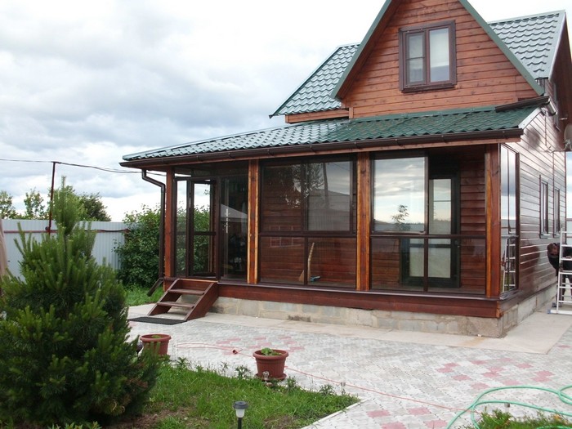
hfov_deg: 51.4
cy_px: 214
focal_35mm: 36
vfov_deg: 39.7
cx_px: 286
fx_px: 595
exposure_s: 1/200
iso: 100
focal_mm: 6.3
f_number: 2.9
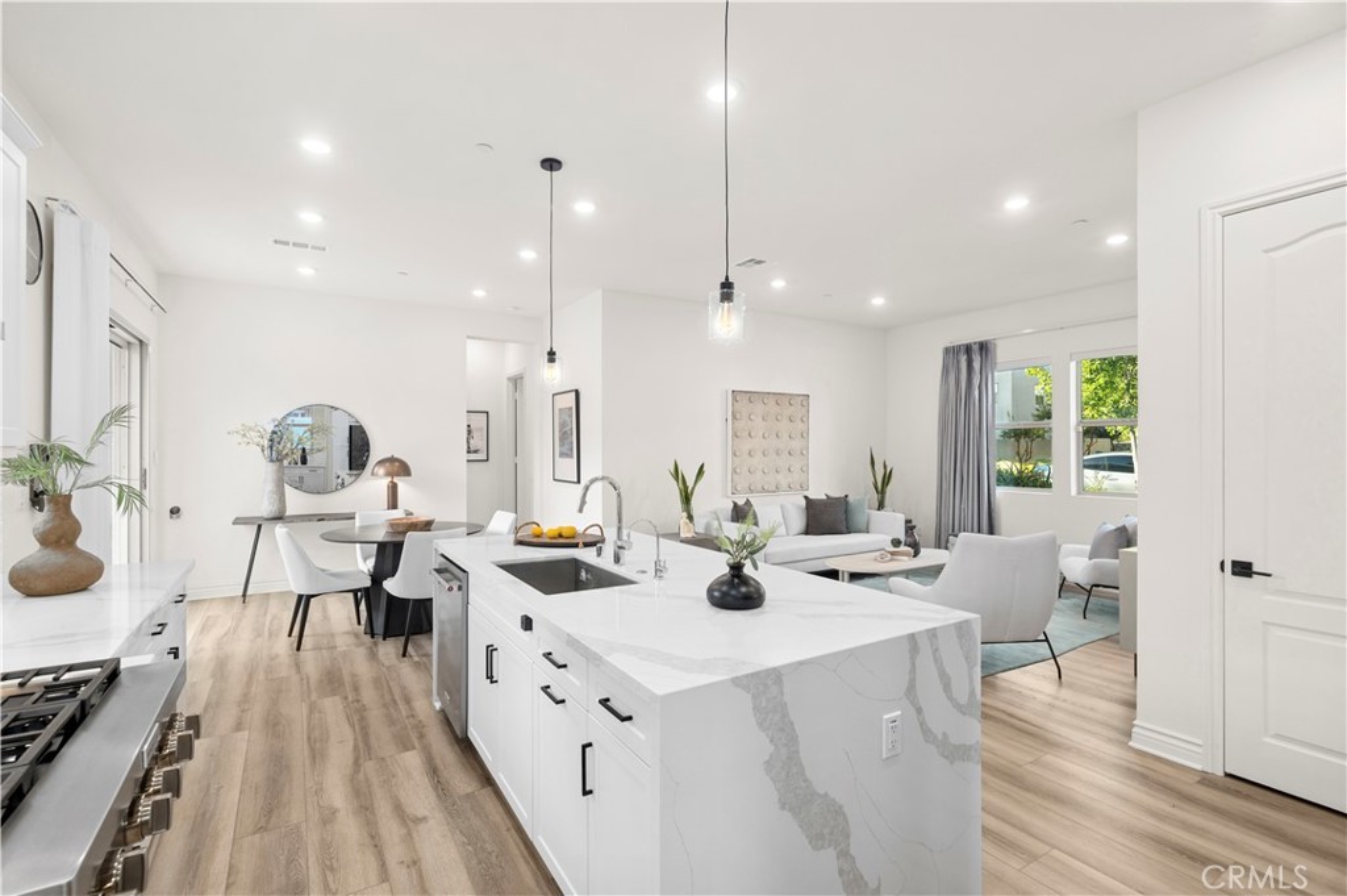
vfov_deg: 73.7
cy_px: 448
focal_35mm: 16
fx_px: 598
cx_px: 674
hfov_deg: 96.8
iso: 160
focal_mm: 16
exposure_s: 1/10
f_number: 9
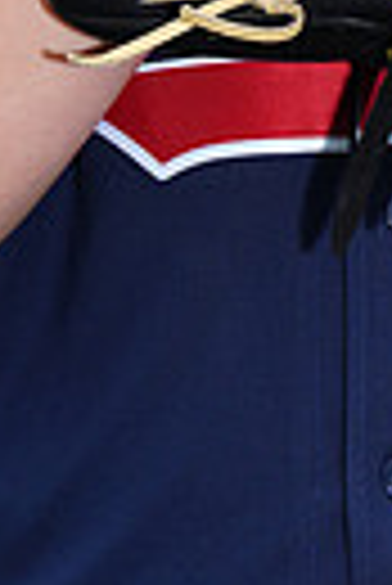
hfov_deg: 1.7
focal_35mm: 795
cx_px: 502
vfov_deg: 2.6
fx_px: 12950
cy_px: -266
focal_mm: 178
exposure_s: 1/250
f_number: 8
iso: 200
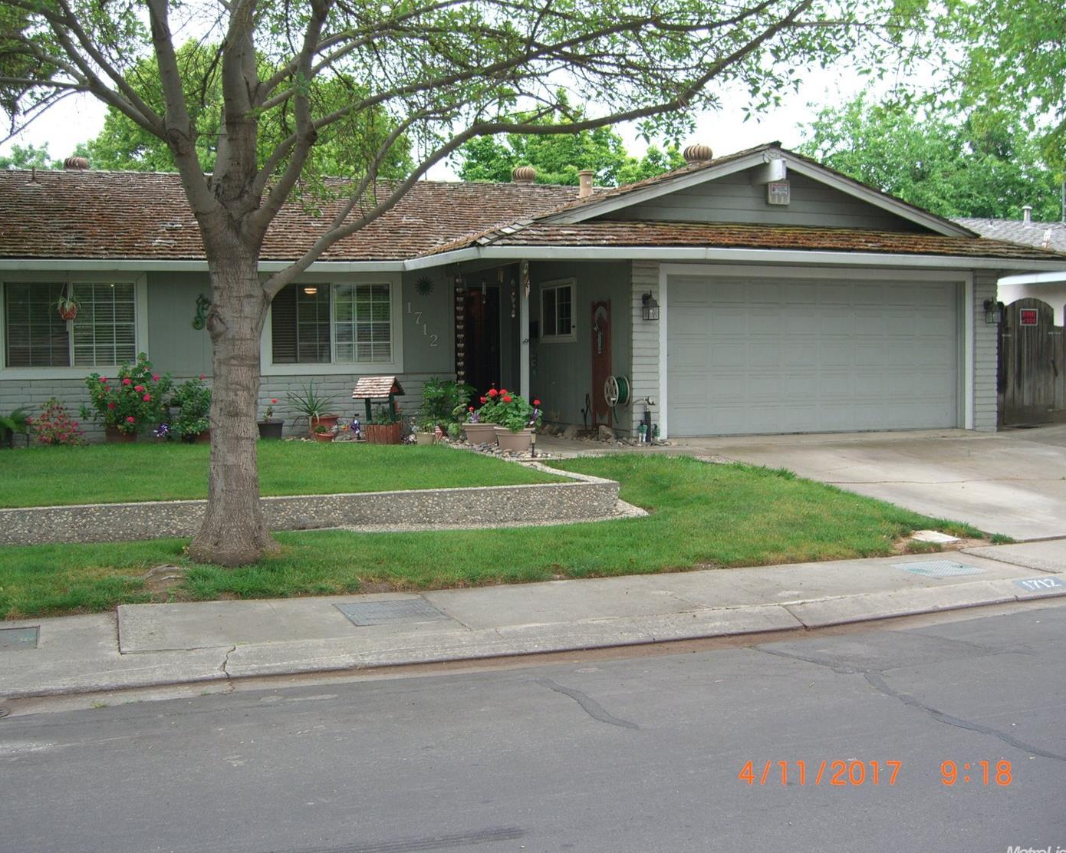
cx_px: 507
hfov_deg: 45.8
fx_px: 1262
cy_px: 430
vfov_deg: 37.3
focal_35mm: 40
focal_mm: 7.9
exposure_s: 1/160
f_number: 2.8
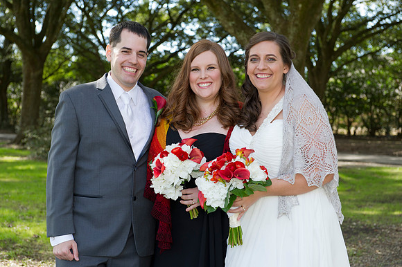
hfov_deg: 28.9
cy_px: 134
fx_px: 781
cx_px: 201
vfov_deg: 19.4
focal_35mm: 70
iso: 320
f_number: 5.6
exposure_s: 1/125
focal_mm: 70
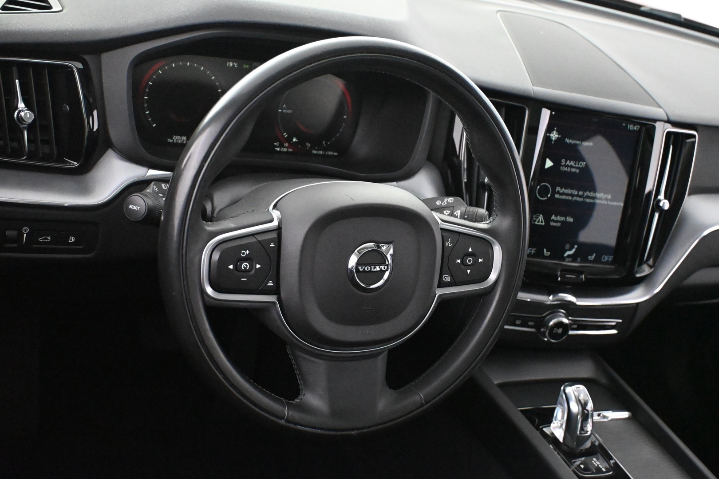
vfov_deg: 29.9
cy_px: 240
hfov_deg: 43.6
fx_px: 899
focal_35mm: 45
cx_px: 360
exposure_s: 1/60
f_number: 4.8
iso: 12800
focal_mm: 30
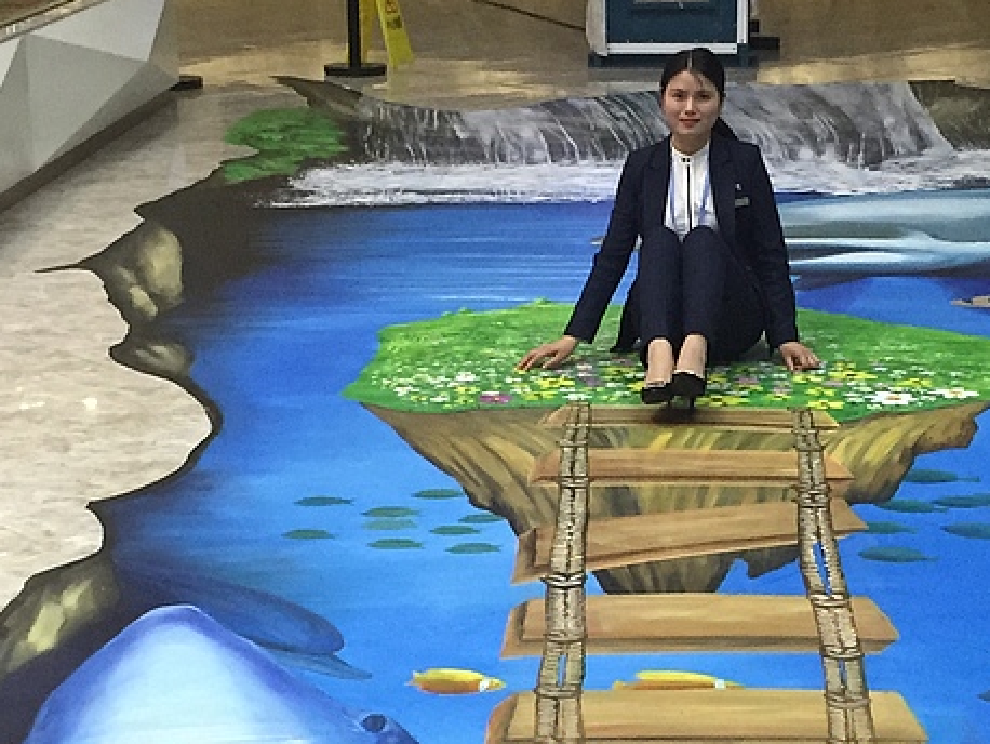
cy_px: 517
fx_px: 2318
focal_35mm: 81
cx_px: 605
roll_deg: -0.8
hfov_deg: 24.1
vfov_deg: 18.2
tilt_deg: -19.3
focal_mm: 4.15
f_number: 2.2
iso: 160
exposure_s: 1/30
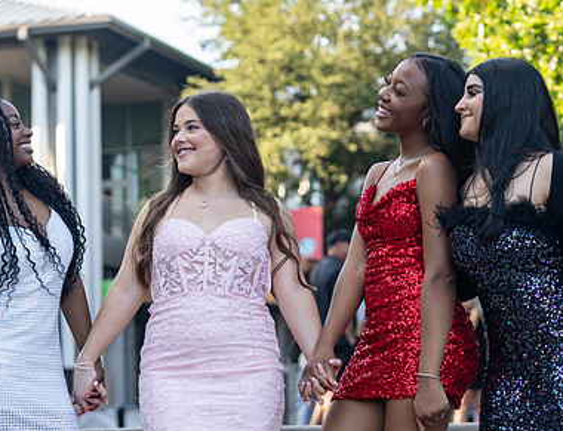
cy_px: 258
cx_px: 220
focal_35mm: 117
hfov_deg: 16.7
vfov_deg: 12.8
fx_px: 1917
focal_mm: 70
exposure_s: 1/320
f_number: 3.5
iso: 250
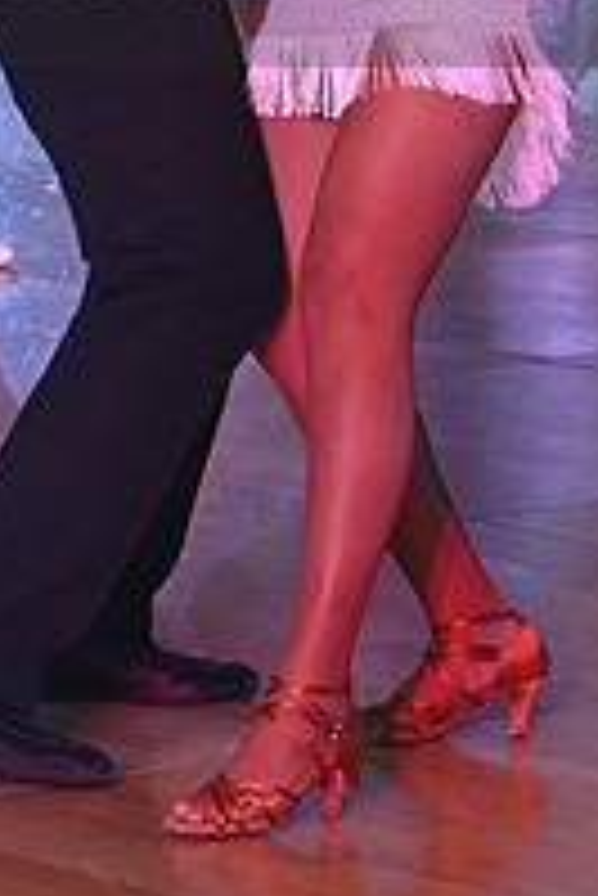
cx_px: 205
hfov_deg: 4.7
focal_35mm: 292
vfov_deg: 7.0
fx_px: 7262
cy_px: -81
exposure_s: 1/200
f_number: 5
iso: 2000
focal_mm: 100
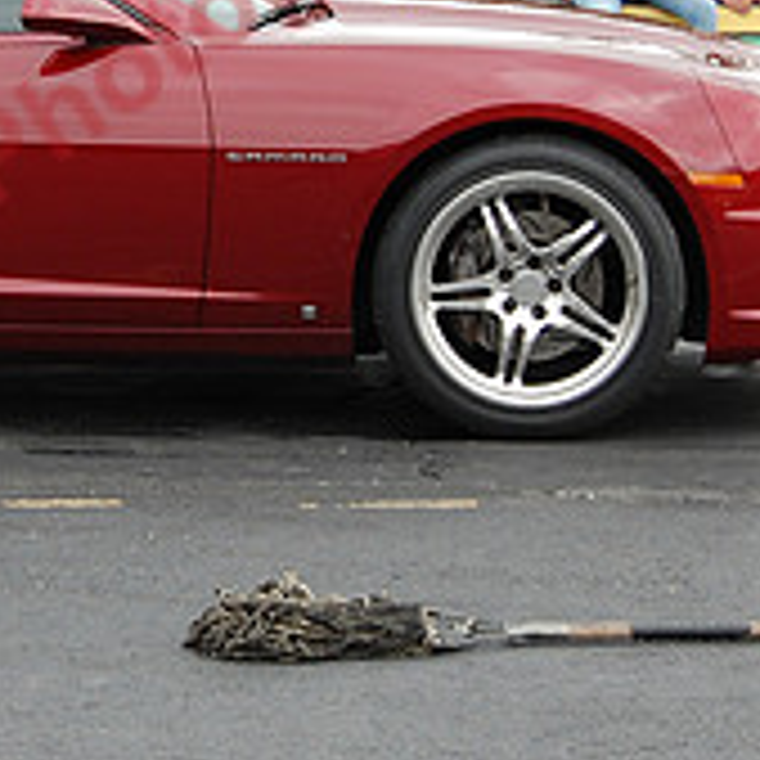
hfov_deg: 10.5
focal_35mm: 166
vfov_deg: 10.5
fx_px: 4123
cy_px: 166
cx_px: 31
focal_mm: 38
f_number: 5
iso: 400
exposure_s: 1/500
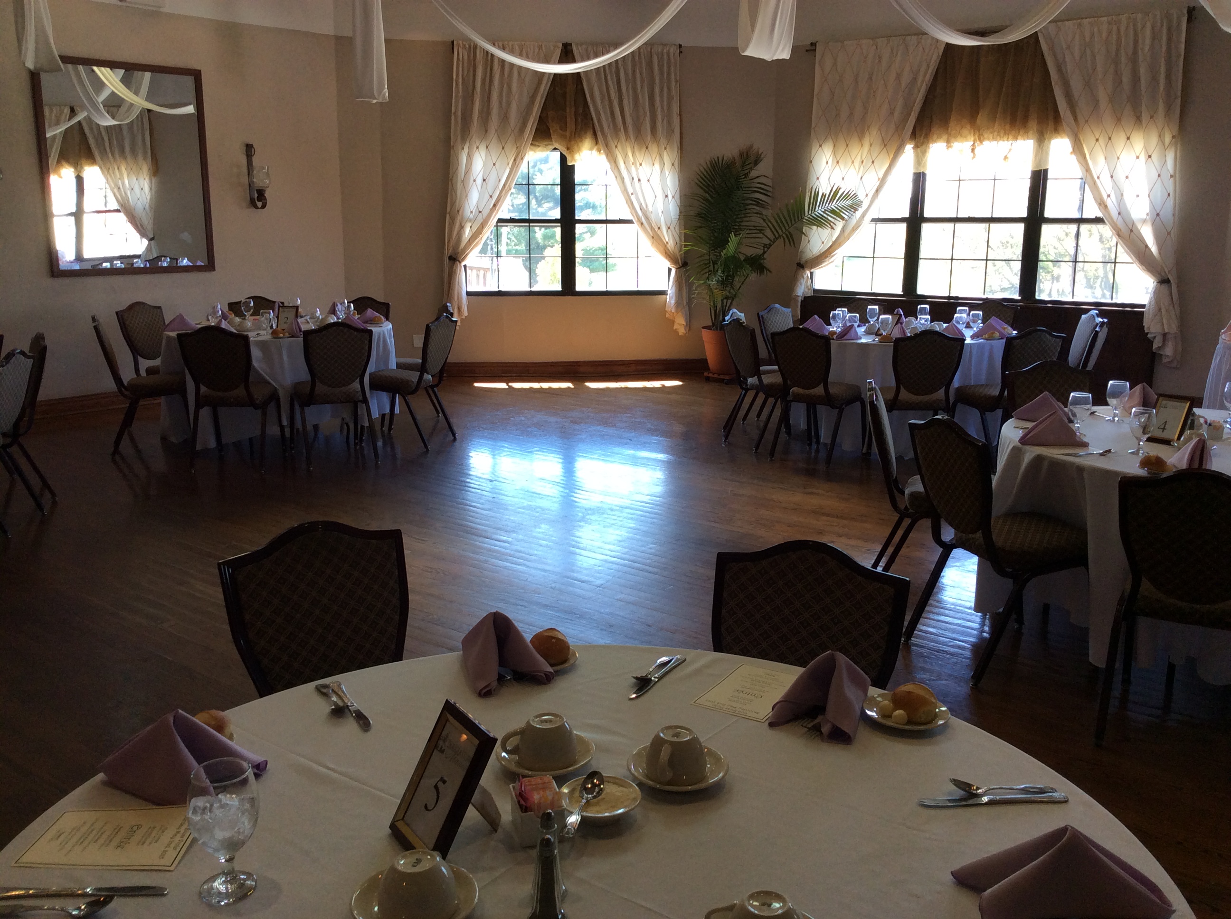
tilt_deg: -13.8
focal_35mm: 32
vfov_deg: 44.1
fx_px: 1136
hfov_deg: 56.9
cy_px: 460
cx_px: 616
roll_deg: -0.3
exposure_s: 1/60
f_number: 2.4
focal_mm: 3.3
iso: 40
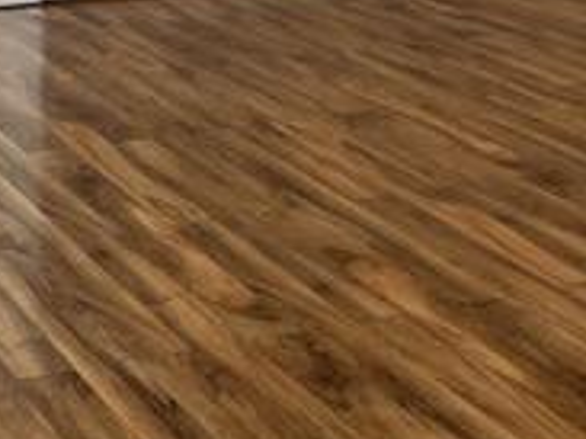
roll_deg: +0.7
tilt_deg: -10.5
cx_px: -26
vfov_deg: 15.8
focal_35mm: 91
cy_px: -32
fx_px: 1539
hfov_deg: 20.7
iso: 40
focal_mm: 5.1
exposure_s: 1/120
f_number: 1.6
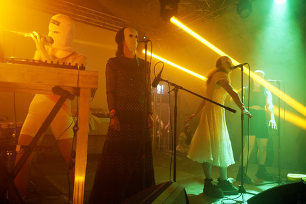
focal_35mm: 28
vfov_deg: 46.3
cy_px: 102
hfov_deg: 65.5
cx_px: 153
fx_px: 238
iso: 3200
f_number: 2.8
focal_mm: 28
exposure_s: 1/125
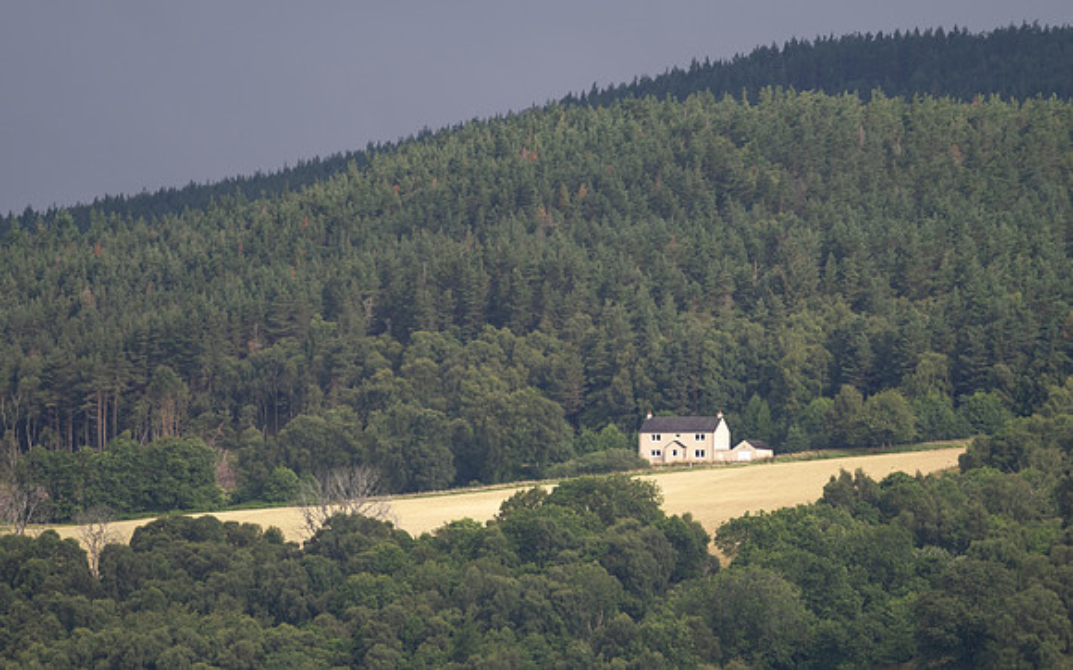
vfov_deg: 2.9
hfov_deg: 4.7
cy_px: 357
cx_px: 536
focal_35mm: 446
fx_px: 13045
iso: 200
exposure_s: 1/1000
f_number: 4
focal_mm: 210
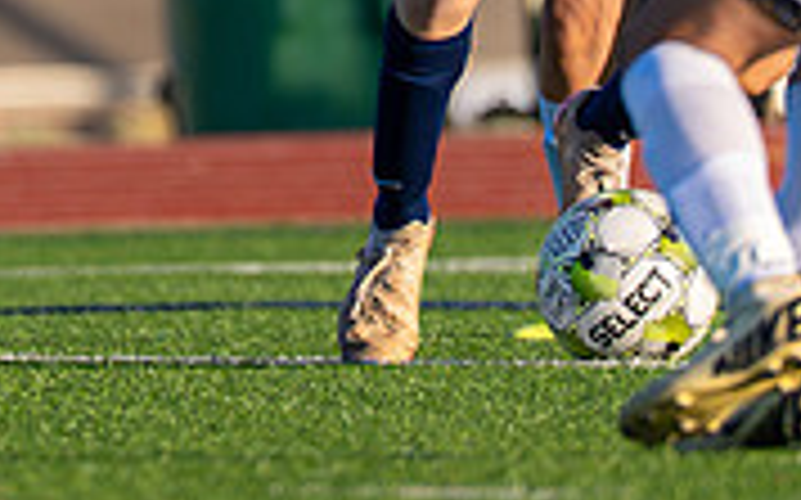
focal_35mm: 1406
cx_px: 264
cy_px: -512
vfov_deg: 0.9
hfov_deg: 1.5
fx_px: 30673
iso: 200
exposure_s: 1/2500
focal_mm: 200
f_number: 2.8
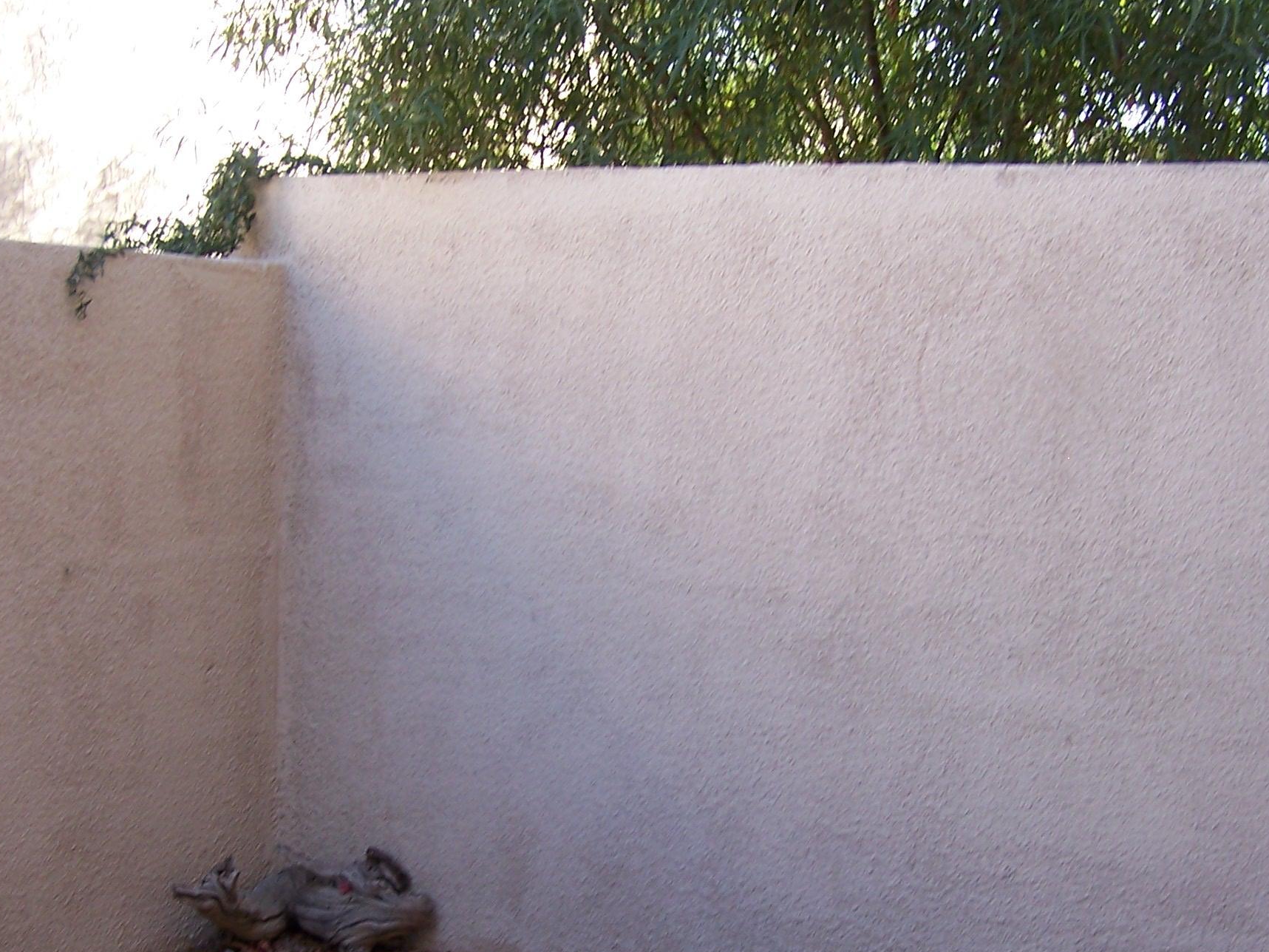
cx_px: 639
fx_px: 2090
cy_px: 619
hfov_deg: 33.8
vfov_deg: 25.6
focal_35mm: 57
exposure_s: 1/100
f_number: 2.8
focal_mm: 6.3
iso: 80
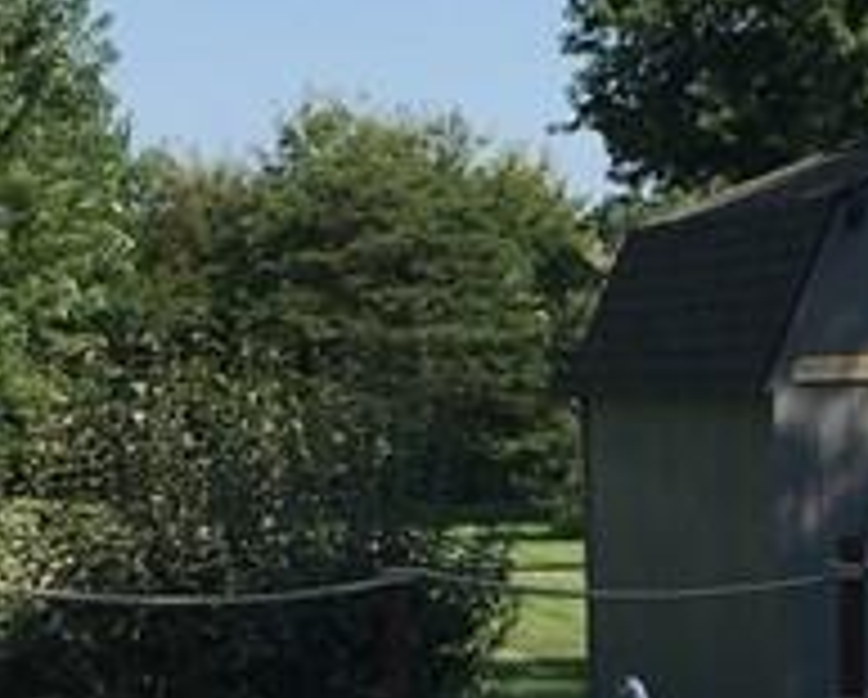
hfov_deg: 12.8
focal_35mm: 150
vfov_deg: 10.1
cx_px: 643
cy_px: 856
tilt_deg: -5.5
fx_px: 3859
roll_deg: +0.8
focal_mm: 4.15
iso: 32
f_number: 2.2
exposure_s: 1/1980
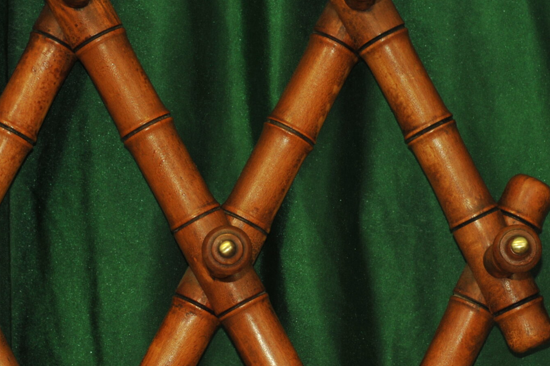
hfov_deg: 9.0
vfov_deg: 6.0
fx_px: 3481
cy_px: 256
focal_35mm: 228
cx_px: 295
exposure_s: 1/60
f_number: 8
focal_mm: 120
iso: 1250
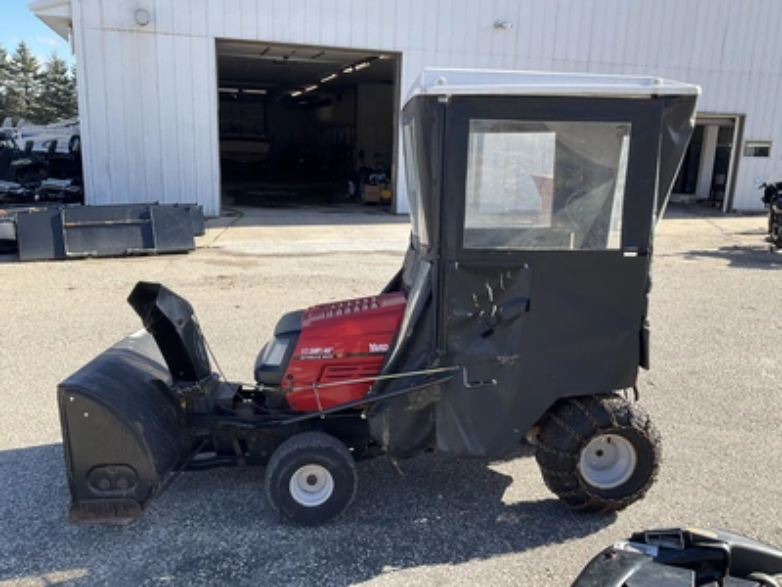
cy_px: 294
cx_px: 391
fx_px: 655
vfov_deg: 48.2
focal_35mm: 29
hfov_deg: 61.7
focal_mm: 3
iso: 25
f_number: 1.8
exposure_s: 1/691
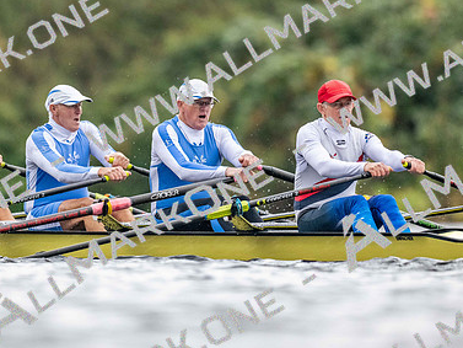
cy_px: 156
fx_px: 11868
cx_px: 237
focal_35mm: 887
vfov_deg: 1.7
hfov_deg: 2.2
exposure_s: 1/2500
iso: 4500
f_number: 4
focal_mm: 600
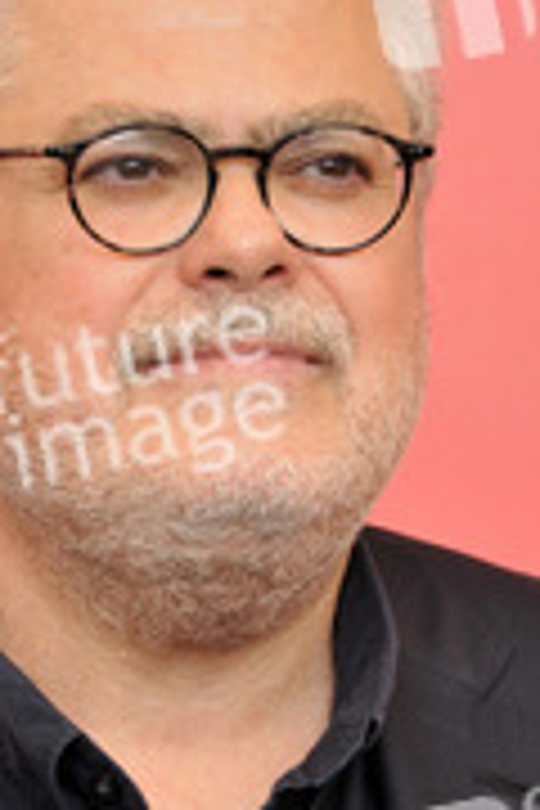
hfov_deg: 2.5
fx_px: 12532
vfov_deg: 3.7
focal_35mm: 557
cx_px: 187
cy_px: 639
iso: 1000
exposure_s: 1/320
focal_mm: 250
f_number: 6.3
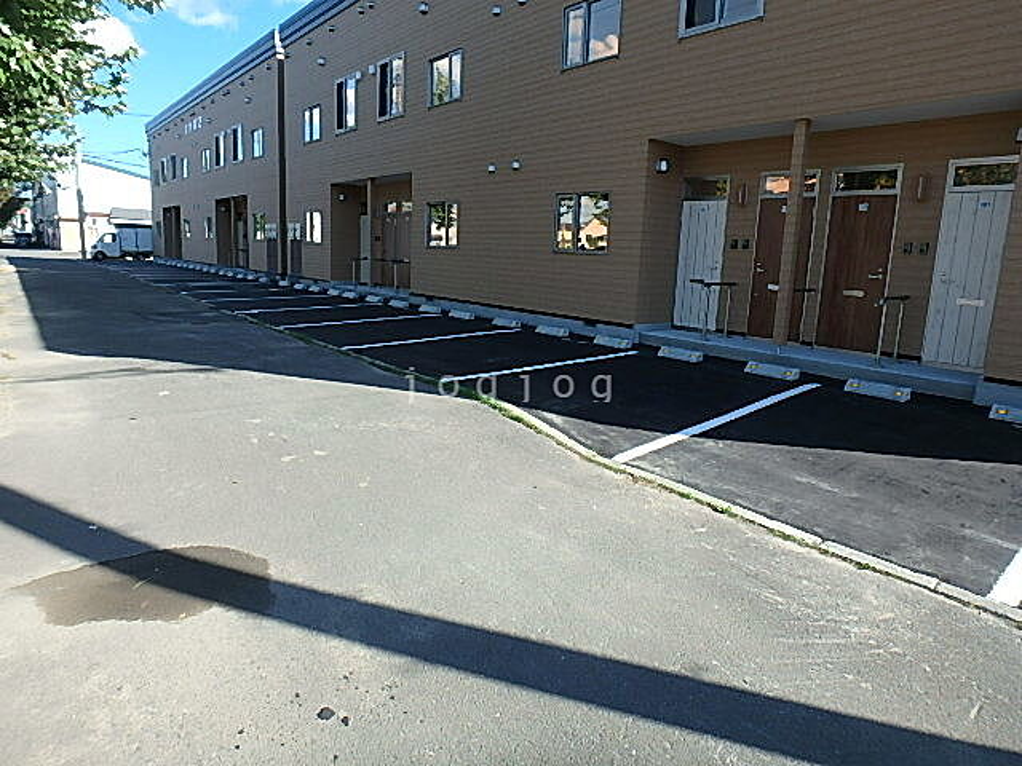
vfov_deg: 63.4
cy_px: 383
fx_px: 620
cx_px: 511
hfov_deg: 79.0
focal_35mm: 21
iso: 125
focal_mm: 3.7
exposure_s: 1/500
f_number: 3.5
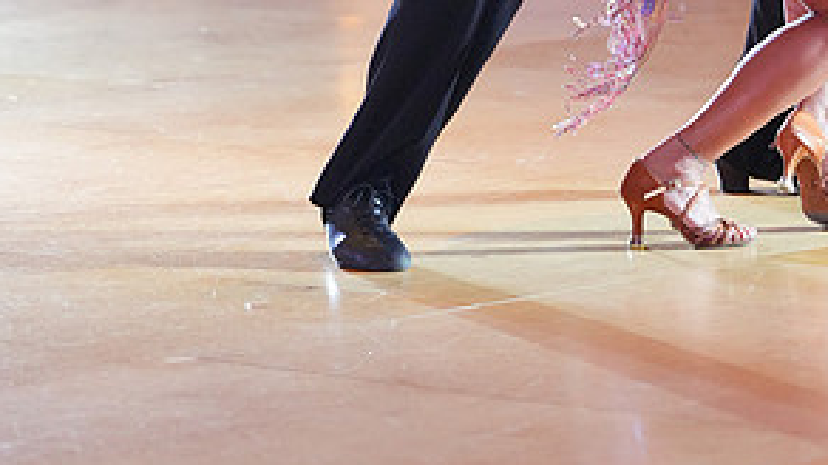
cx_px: 520
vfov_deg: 4.3
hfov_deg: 7.7
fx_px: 6123
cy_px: -289
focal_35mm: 279
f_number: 3.5
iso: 6400
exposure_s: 1/500
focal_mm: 134
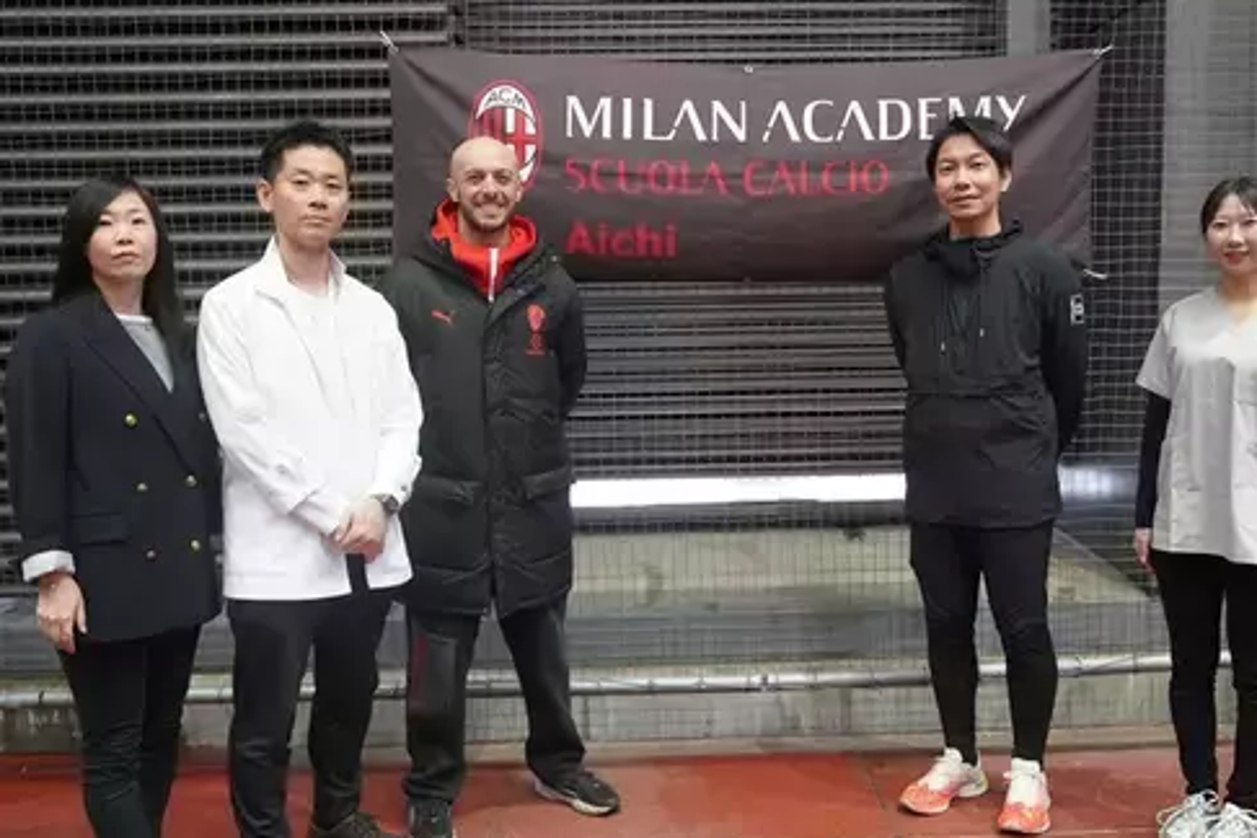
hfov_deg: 51.7
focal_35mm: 37
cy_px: 440
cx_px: 711
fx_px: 1292
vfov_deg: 35.9
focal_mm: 30
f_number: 4
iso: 6400
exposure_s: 1/160
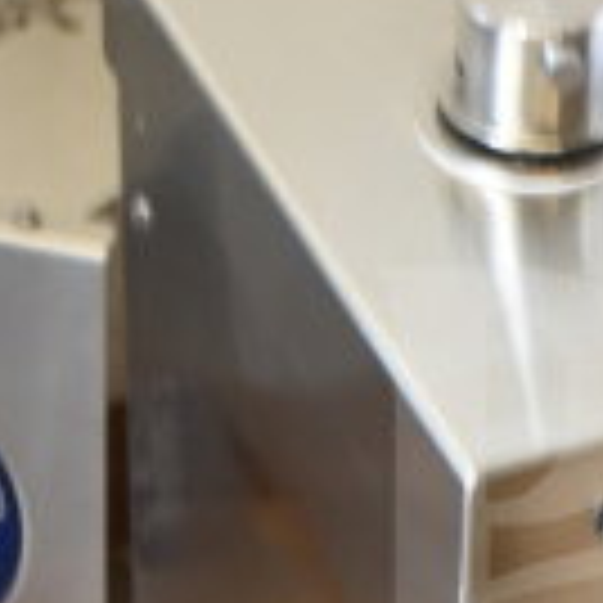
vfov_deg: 9.0
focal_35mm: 192
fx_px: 3784
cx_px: 778
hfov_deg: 9.0
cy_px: 623
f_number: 3.8
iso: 640
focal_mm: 22
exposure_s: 1/30
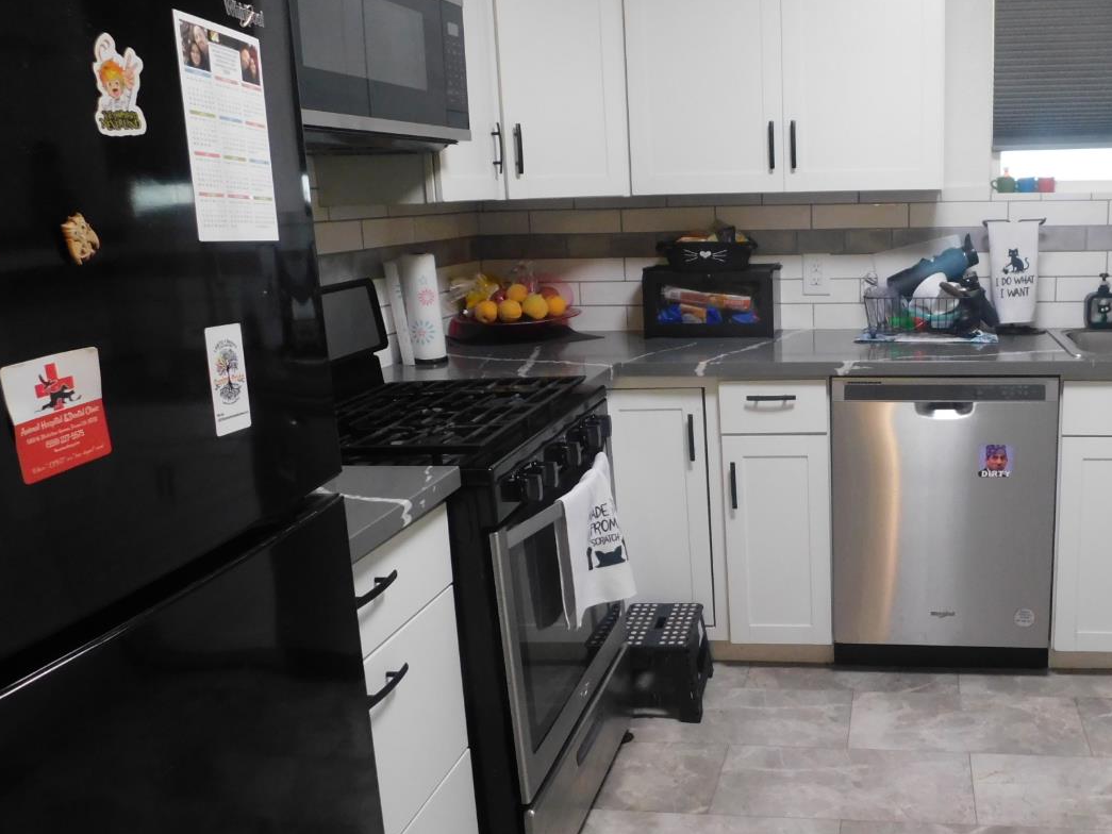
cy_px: 422
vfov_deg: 43.0
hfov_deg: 53.7
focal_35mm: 33
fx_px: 1060
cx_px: 781
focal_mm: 4
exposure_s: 1/30
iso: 320
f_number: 3
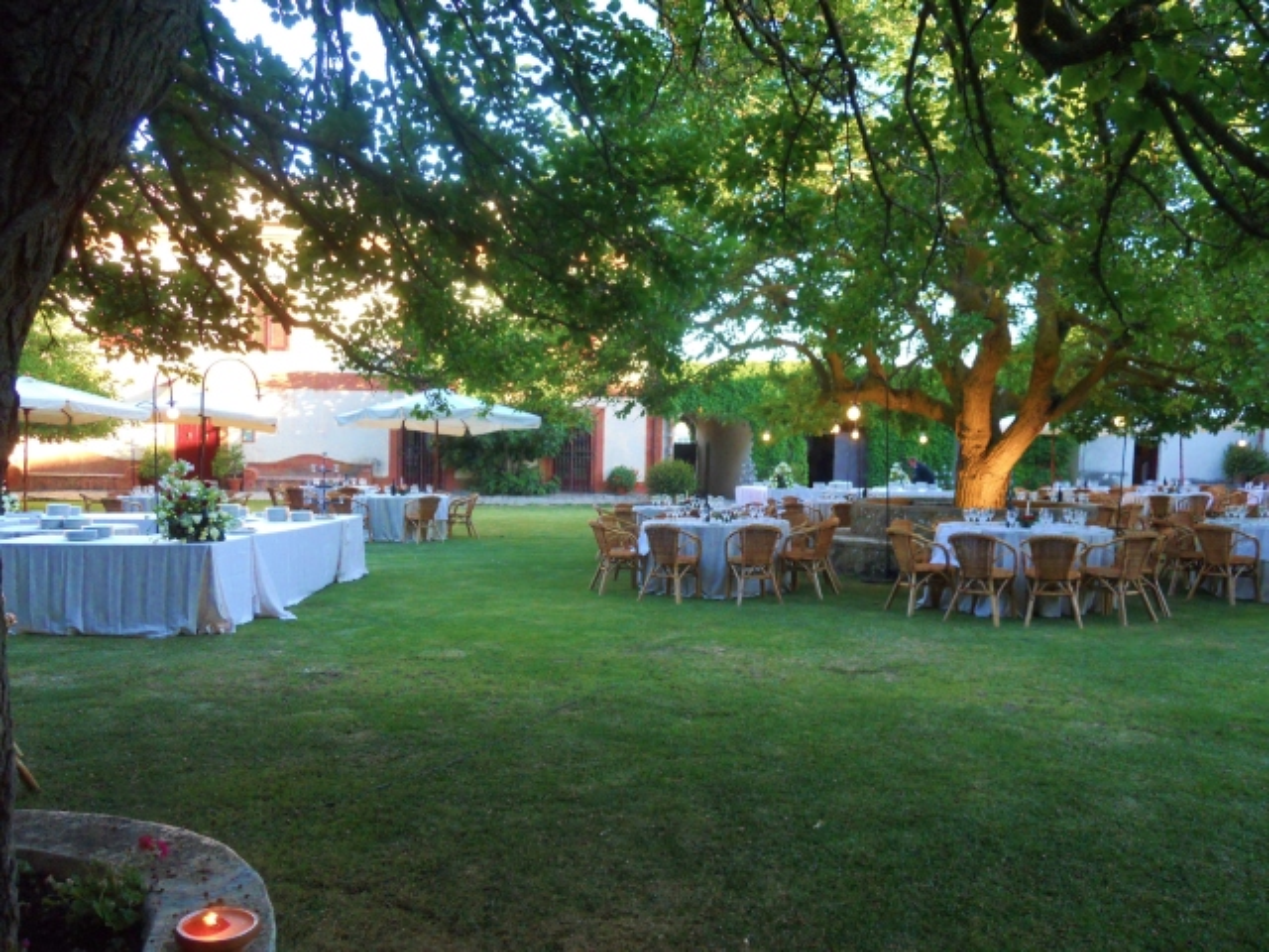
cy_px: 476
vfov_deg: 49.7
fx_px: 1026
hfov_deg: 63.4
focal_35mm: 28
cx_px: 634
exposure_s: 1/250
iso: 400
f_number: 2.7
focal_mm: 5
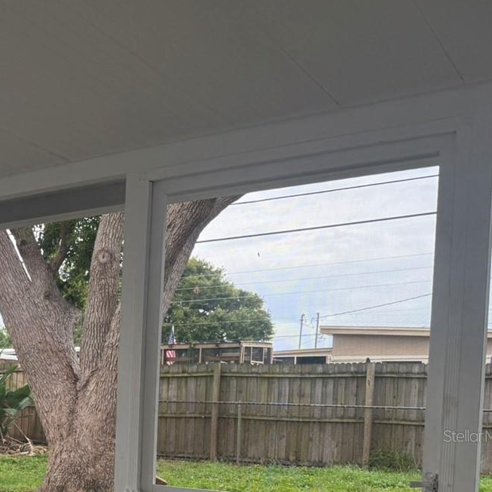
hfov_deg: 28.7
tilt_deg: -2.4
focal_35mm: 52
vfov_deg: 31.4
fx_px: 836
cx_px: -88
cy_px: 435
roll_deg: -0.2
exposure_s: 1/580
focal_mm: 6.76
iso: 100
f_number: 1.78
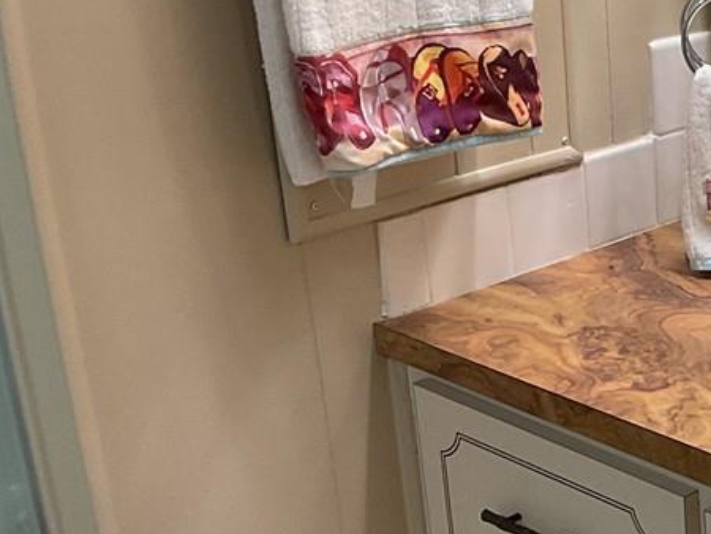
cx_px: 908
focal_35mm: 103
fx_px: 2117
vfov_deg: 14.4
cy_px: 300
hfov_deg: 17.9
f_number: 1.8
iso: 50
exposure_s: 1/60
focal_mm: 3
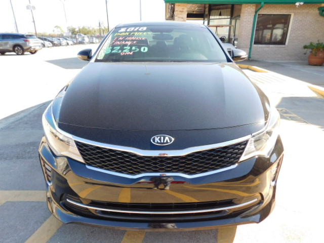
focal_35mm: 23
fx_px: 215
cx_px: 162
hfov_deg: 73.9
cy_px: 122
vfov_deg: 58.9
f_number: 3
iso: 125
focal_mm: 4
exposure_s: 1/320
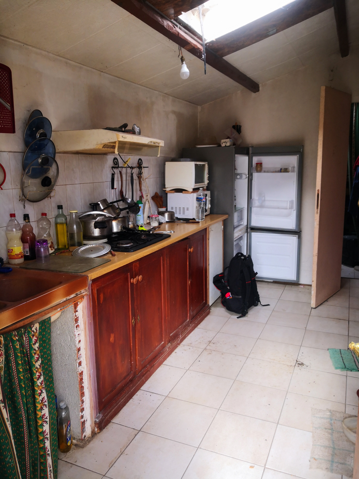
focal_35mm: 27
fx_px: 373
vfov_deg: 65.3
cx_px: 180
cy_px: 240
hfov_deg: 51.4
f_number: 1.6
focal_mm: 3.95
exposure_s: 1/50
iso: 64
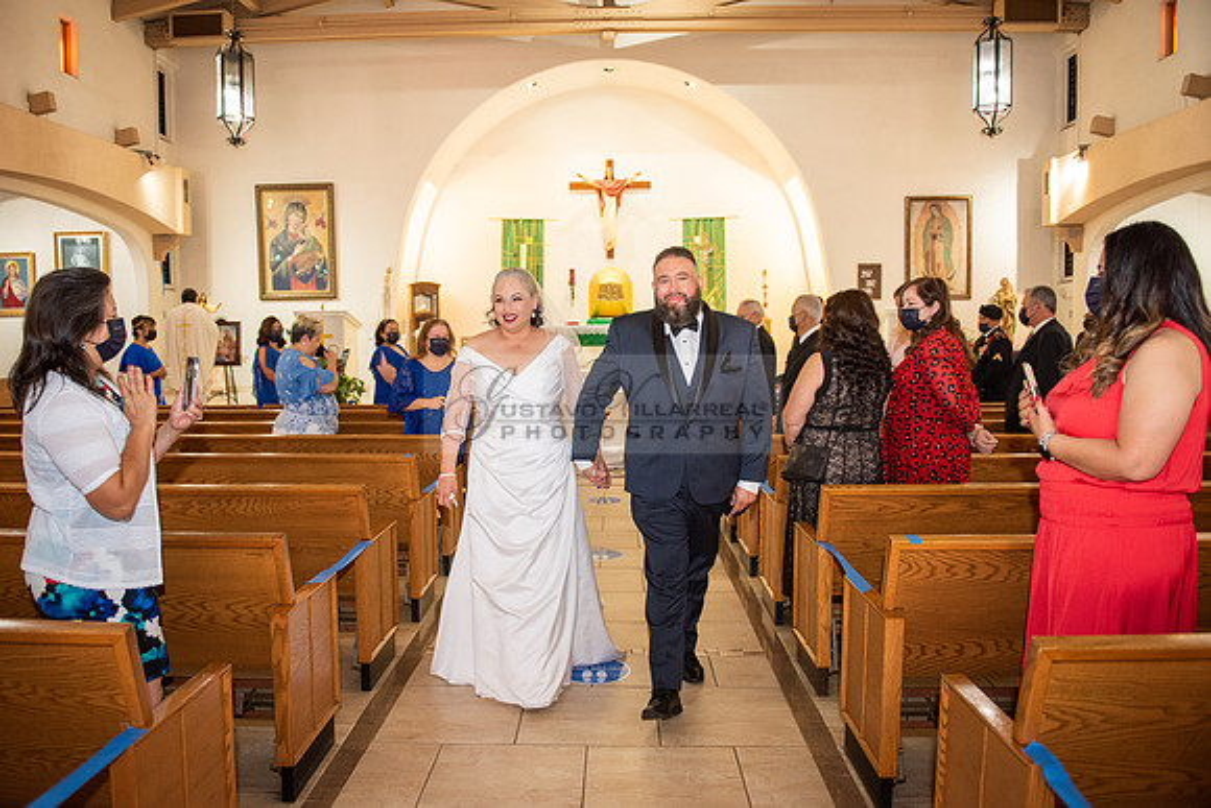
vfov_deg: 50.6
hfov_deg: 70.7
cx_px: 586
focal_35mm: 25
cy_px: 403
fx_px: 854
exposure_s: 1/160
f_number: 2.8
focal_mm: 24
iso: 1000
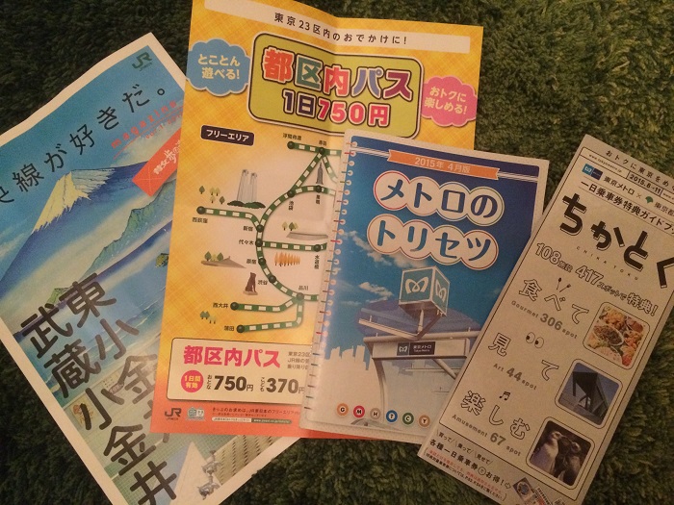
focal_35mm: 29
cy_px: 252
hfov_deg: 61.7
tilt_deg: -81.7
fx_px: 565
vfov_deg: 48.2
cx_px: 337
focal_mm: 4.15
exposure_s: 1/17
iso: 400
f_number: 2.2
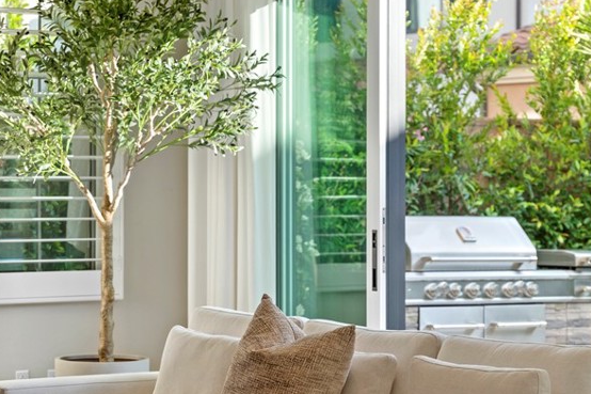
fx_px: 1843
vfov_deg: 12.2
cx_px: 224
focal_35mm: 112
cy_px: 285
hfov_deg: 18.2
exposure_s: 1/2000
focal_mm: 60.7
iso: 800
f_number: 2.8
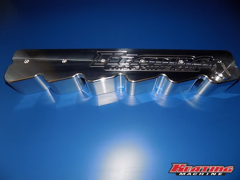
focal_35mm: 23
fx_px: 159
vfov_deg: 58.9
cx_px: 120
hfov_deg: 73.9
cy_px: 90
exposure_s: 1/30
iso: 200
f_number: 3.1
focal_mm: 4
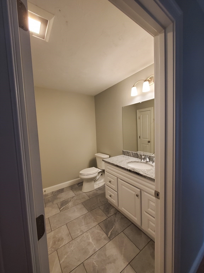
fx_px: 102
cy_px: 136
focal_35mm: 13
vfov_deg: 106.2
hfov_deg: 89.9
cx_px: 102
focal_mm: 1.8
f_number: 2.2
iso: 250
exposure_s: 1/60
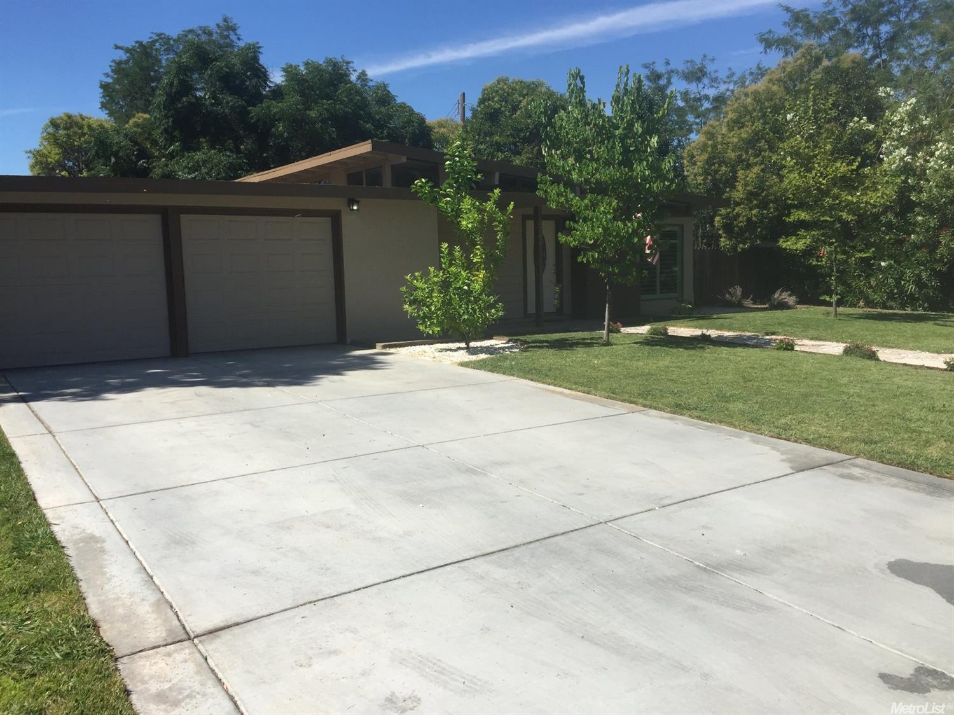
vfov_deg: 48.2
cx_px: 477
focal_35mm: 29
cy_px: 358
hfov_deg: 61.7
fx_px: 799
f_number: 2.2
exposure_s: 1/2198
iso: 32
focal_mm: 4.15
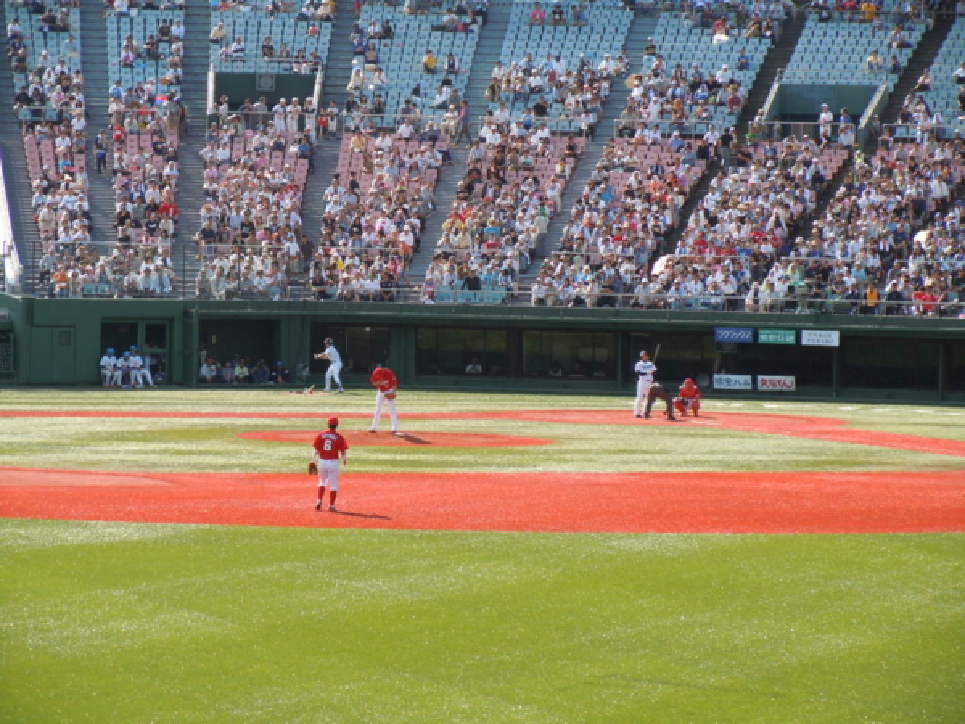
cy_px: 362
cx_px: 482
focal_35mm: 200
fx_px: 5575
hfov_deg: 9.9
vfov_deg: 7.4
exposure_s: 1/320
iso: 100
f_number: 4.7
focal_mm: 36
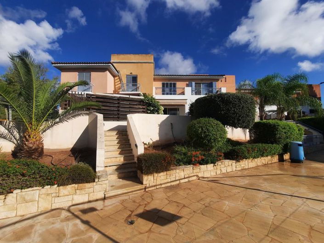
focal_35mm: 13
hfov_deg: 106.2
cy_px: 122
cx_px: 162
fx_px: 122
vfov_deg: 89.9
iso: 40
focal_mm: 1.74
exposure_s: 1/2725
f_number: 2.2
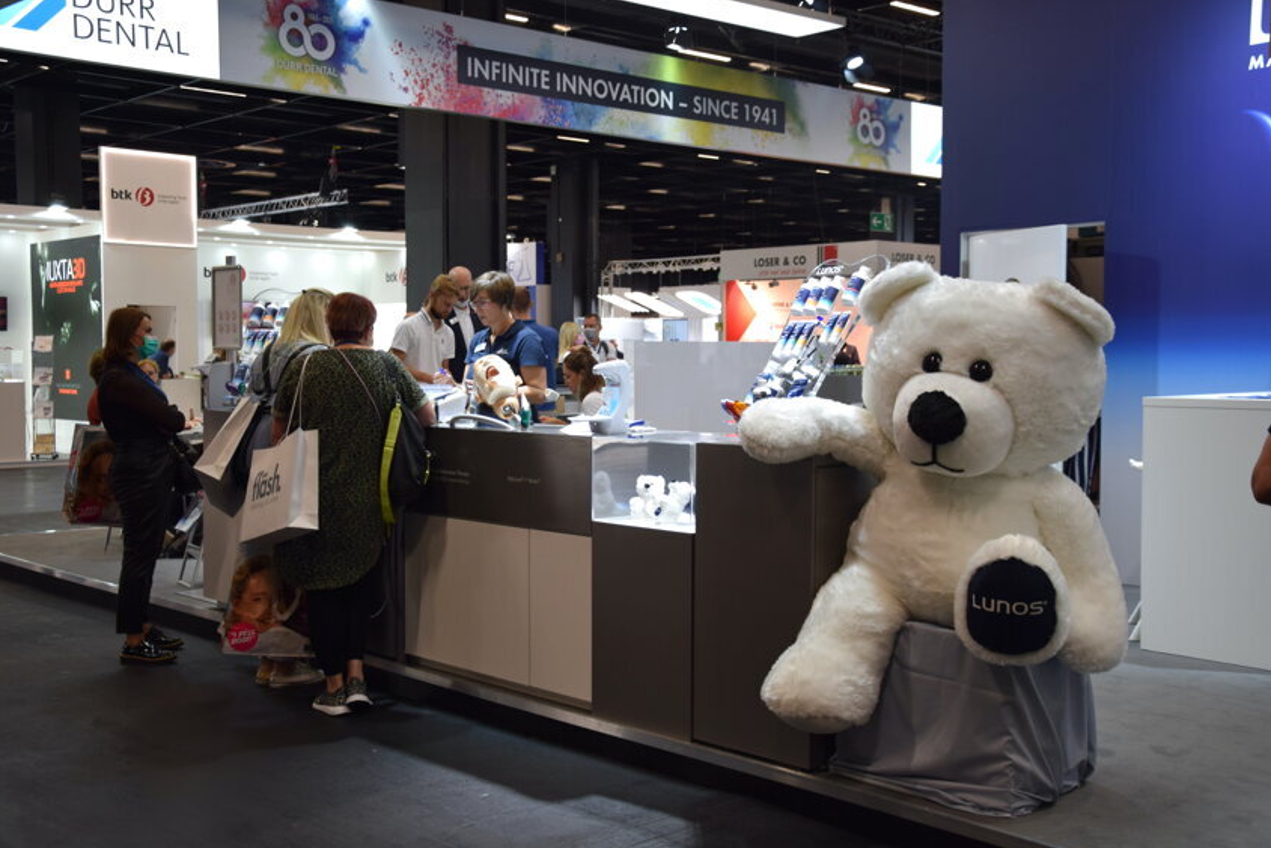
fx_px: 1412
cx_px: 648
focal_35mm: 40
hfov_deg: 48.4
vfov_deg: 33.4
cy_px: 419
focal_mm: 26
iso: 400
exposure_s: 1/80
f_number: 4.5
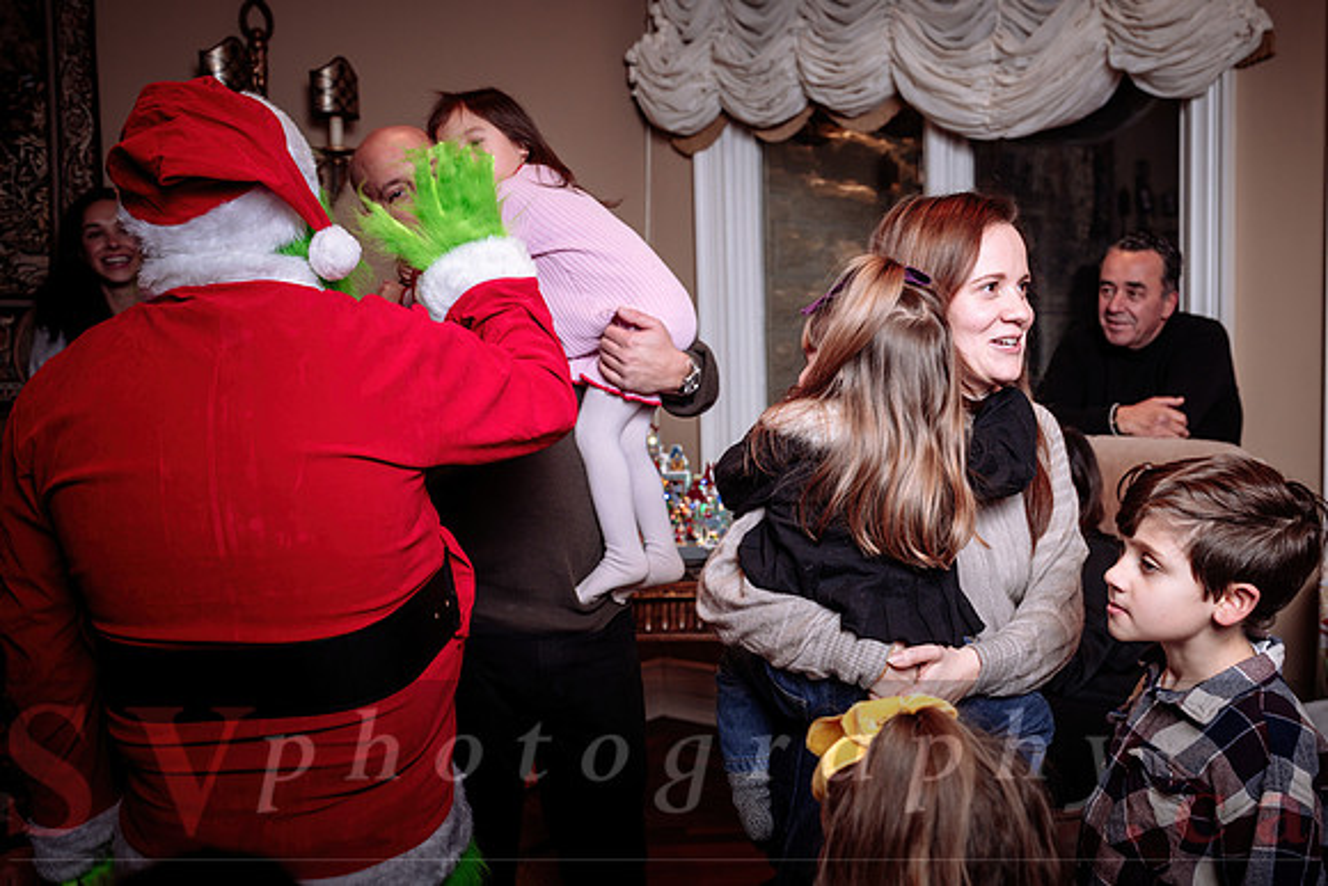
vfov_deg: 34.5
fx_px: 1425
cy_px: 445
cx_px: 713
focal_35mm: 39
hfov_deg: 49.9
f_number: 4.5
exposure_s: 1/200
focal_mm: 36
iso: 500
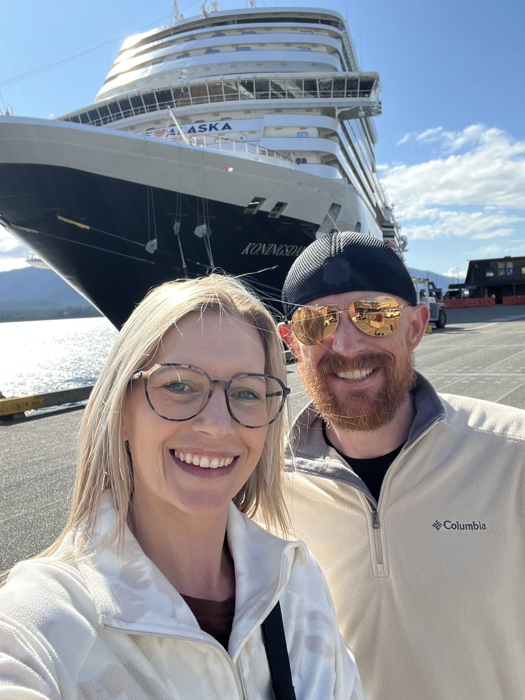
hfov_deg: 46.8
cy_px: 350
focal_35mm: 30
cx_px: 262
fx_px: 607
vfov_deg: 60.0
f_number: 2.2
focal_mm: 2.71
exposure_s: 1/413
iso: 32
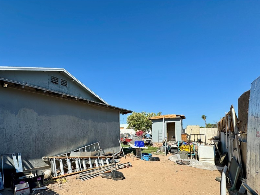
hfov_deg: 86.1
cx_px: 98
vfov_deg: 70.3
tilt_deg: +4.6
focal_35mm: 18
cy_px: 123
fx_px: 135
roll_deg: +0.2
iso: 50
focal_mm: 2.22
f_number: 2.2
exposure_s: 1/1927
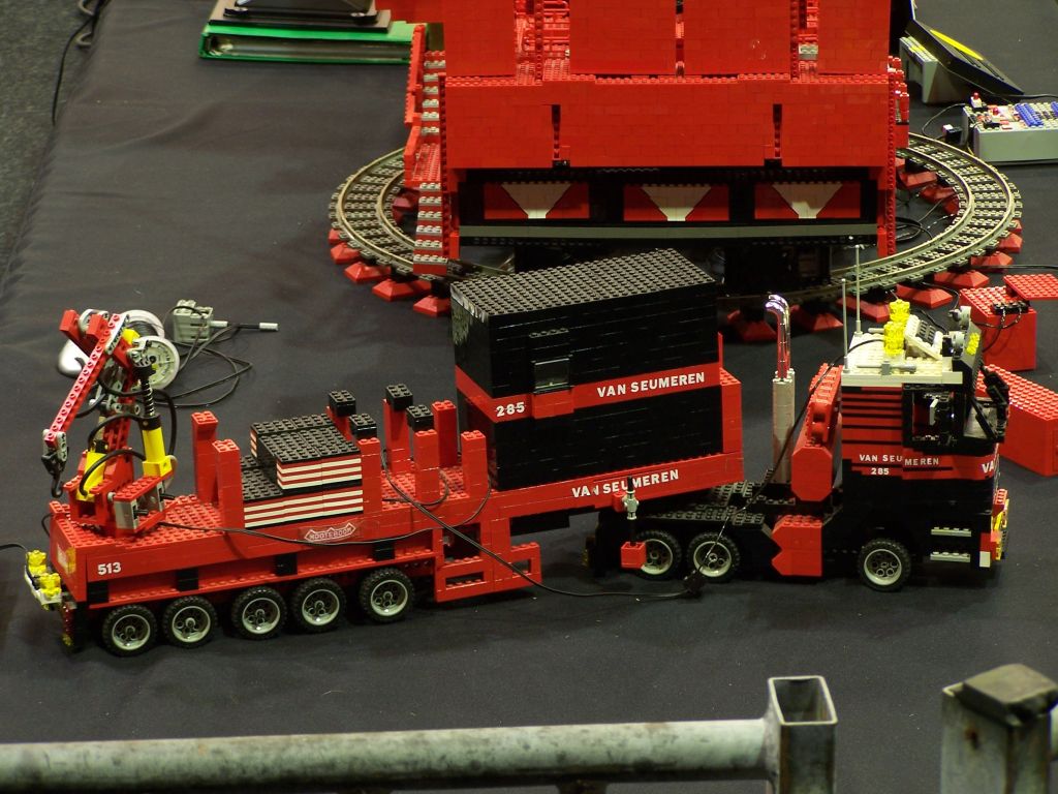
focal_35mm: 128
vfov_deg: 11.6
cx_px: 529
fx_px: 3912
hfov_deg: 15.4
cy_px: 397
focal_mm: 21.2
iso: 80
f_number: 3.2
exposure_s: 1/2
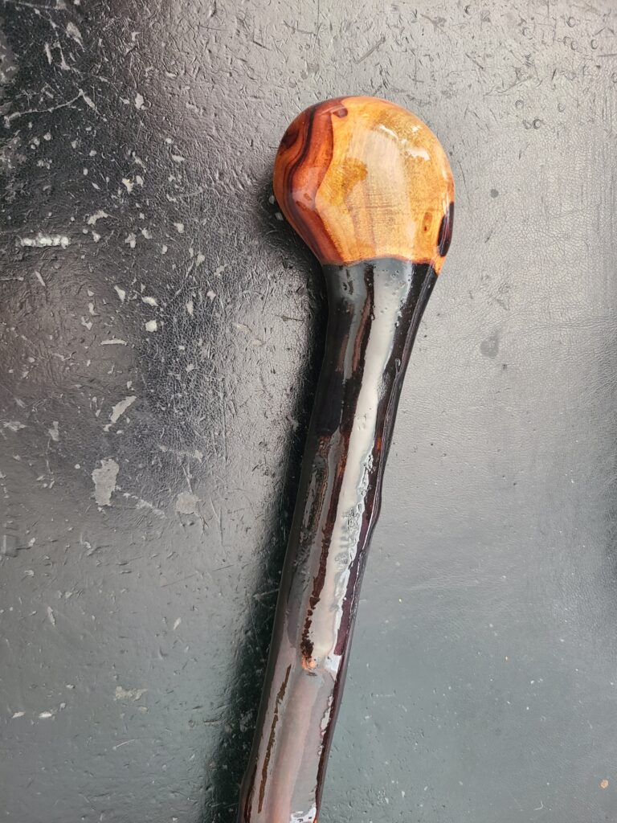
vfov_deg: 67.3
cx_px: 308
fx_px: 618
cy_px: 412
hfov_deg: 53.1
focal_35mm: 26
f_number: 1.8
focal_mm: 5.4
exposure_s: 1/40
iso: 400
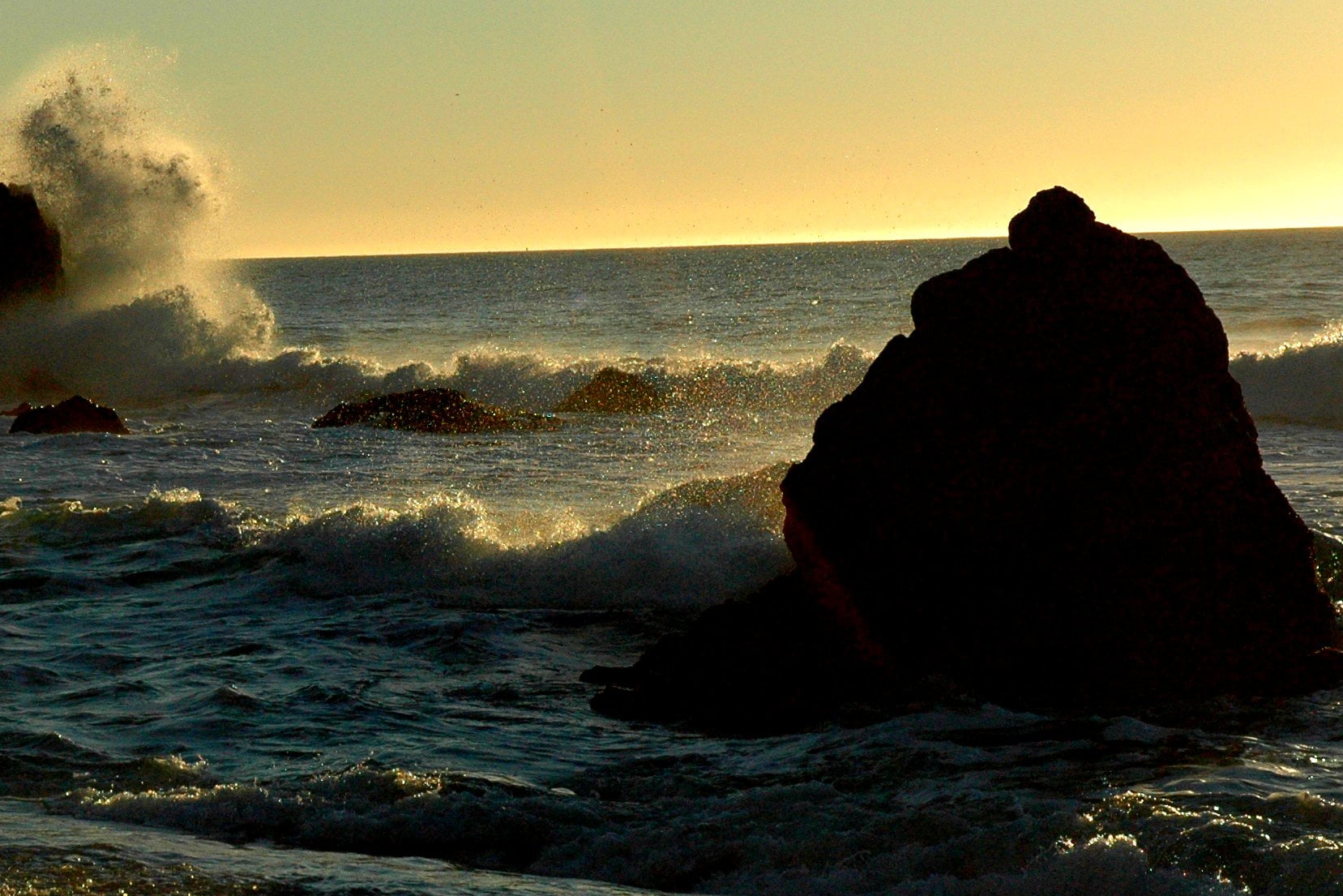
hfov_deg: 15.0
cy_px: 416
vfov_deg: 10.1
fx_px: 5074
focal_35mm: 136
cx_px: 286
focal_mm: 50
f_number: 8
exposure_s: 1/2500
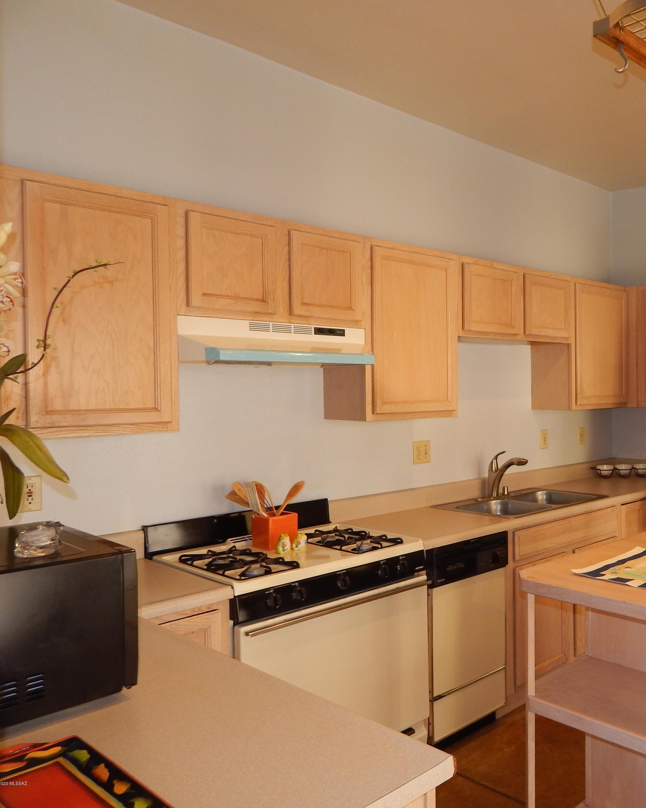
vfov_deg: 58.8
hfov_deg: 45.6
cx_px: 532
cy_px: 404
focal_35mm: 30
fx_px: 717
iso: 160
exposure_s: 1/30
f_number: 3
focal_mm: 4
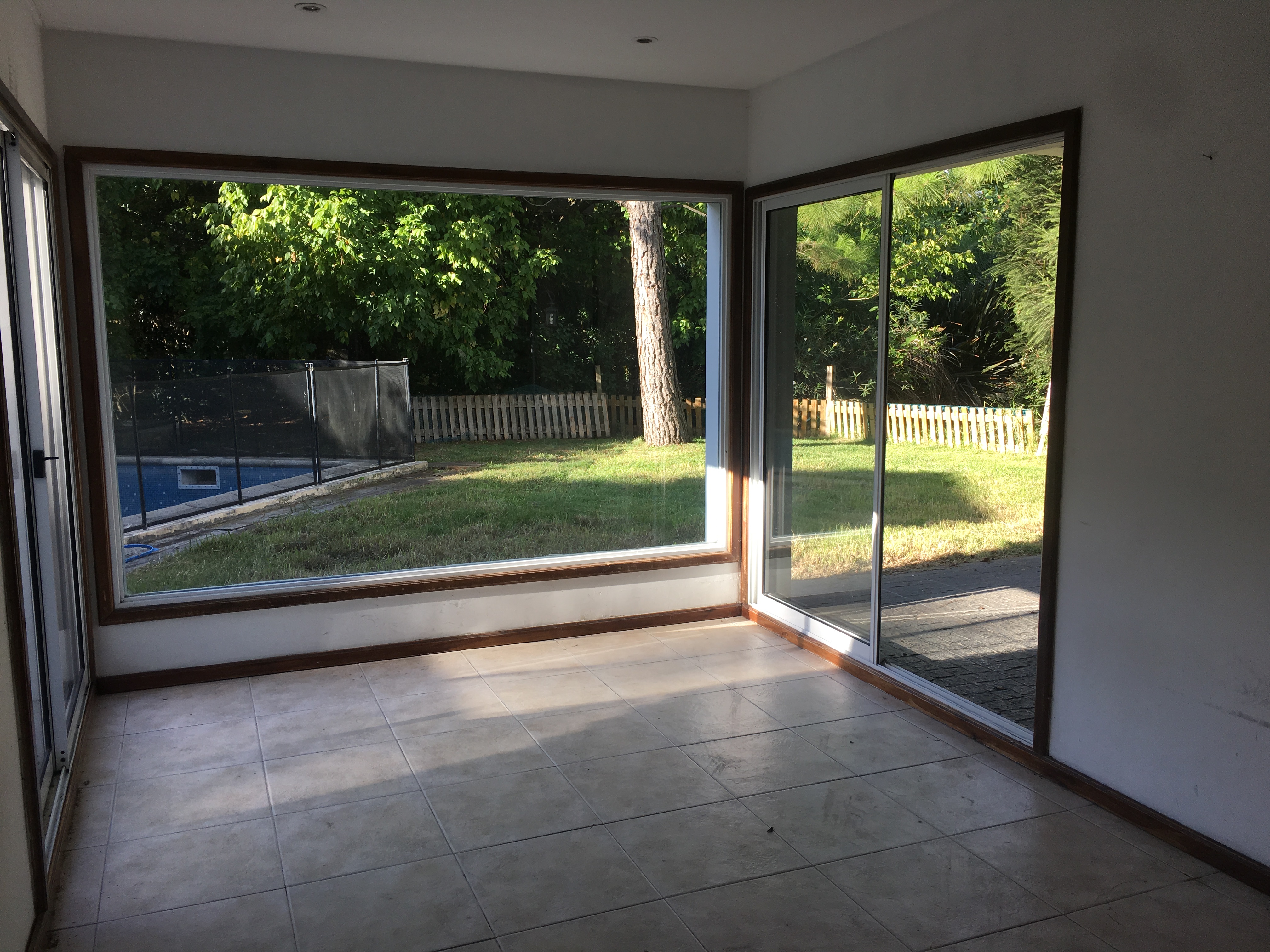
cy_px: 476
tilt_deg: -6.9
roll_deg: +1.0
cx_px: 635
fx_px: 1064
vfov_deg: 48.2
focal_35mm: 29
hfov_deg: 61.7
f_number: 2.2
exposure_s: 1/227
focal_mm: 4.15
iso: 25
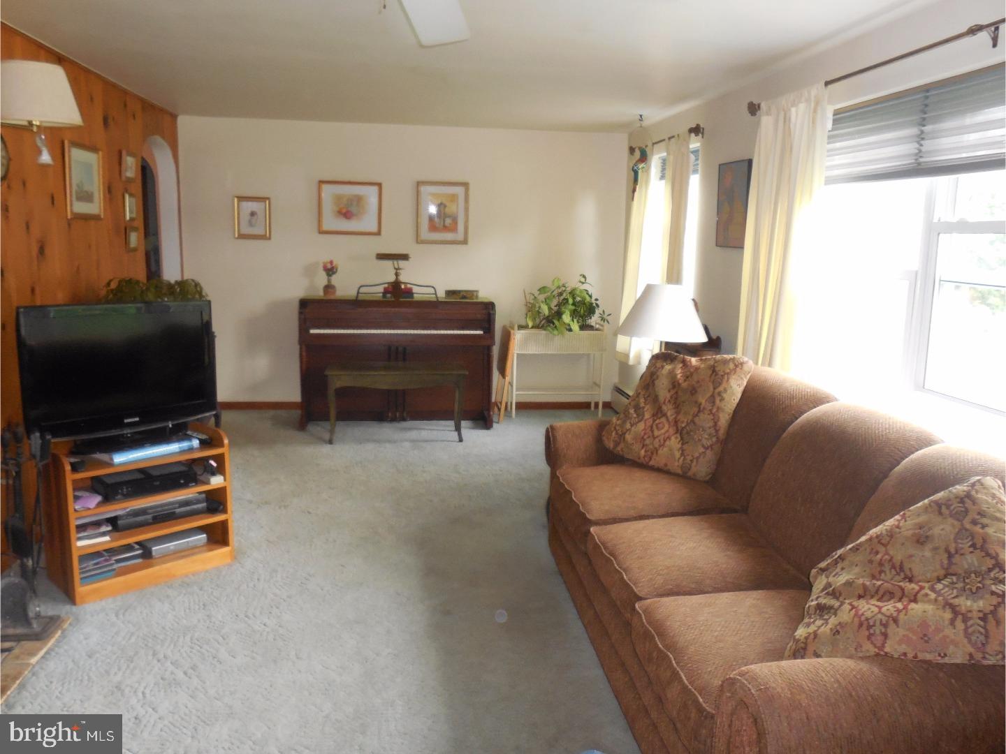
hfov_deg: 67.3
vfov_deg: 53.1
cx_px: 503
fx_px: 756
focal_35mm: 26
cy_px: 377
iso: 450
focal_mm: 4.6
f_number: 3.5
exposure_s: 1/25
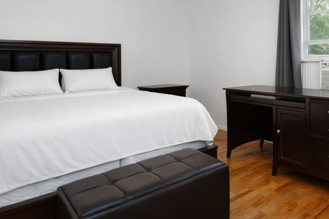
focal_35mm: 28
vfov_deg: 45.2
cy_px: 61
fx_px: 256
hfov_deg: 64.0
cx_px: 215
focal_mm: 16
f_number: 4.5
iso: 64
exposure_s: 1/40
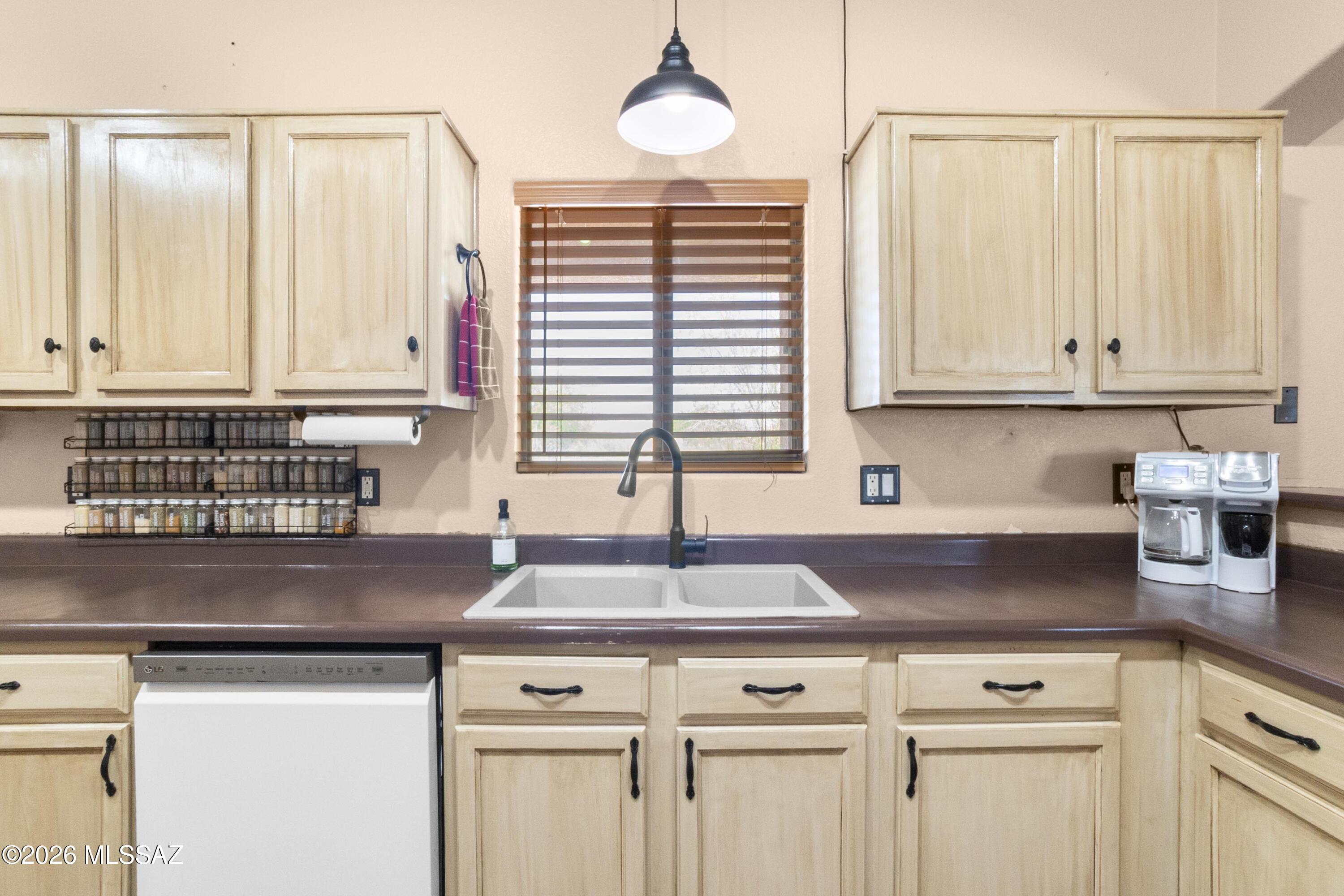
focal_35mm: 15
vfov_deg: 77.3
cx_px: 672
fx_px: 560
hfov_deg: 100.4
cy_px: 448
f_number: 22
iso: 800
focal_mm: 10
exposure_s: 1/3
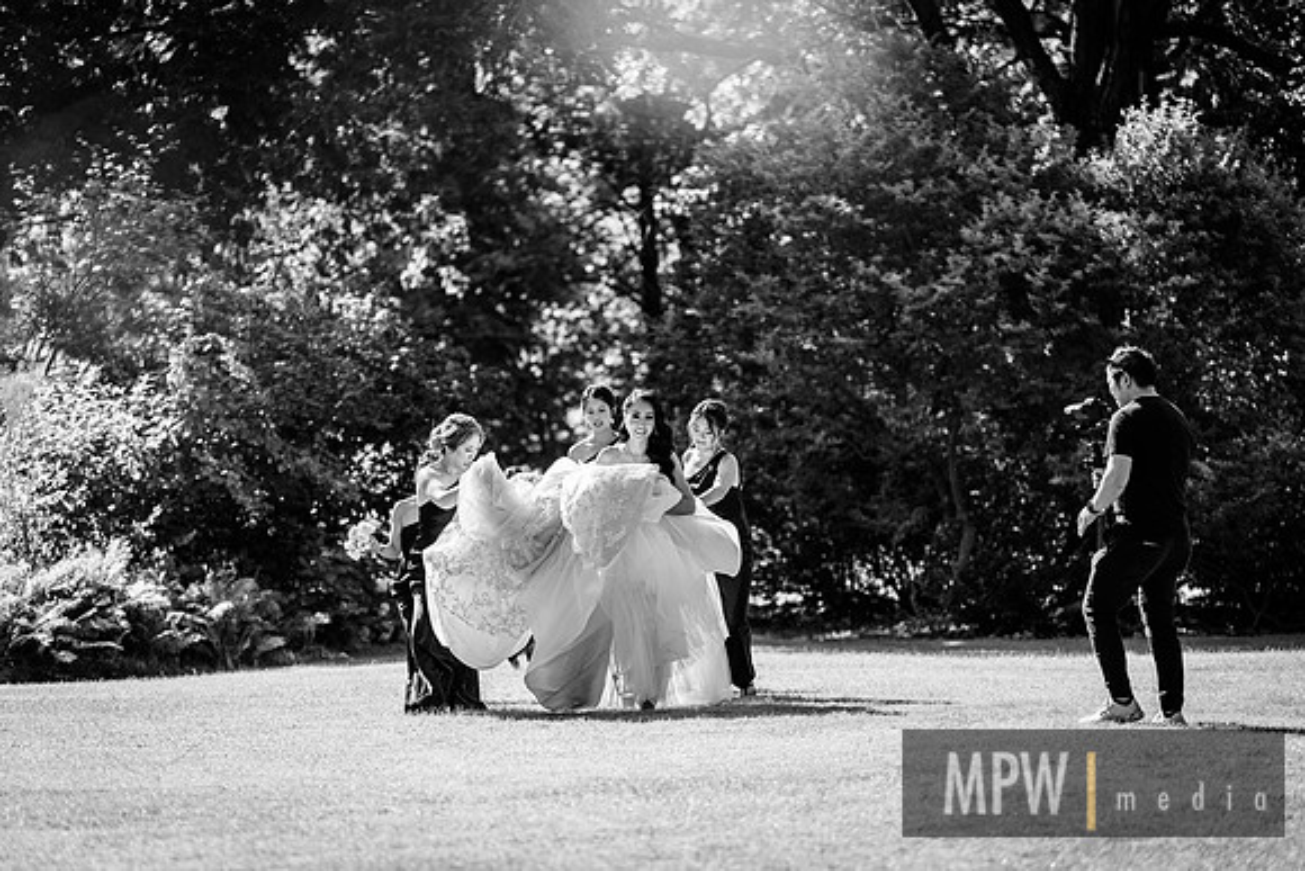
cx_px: 652
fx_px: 4895
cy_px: 436
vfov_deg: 10.2
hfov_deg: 15.2
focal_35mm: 135
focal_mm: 135
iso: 100
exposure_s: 1/640
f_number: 2.8
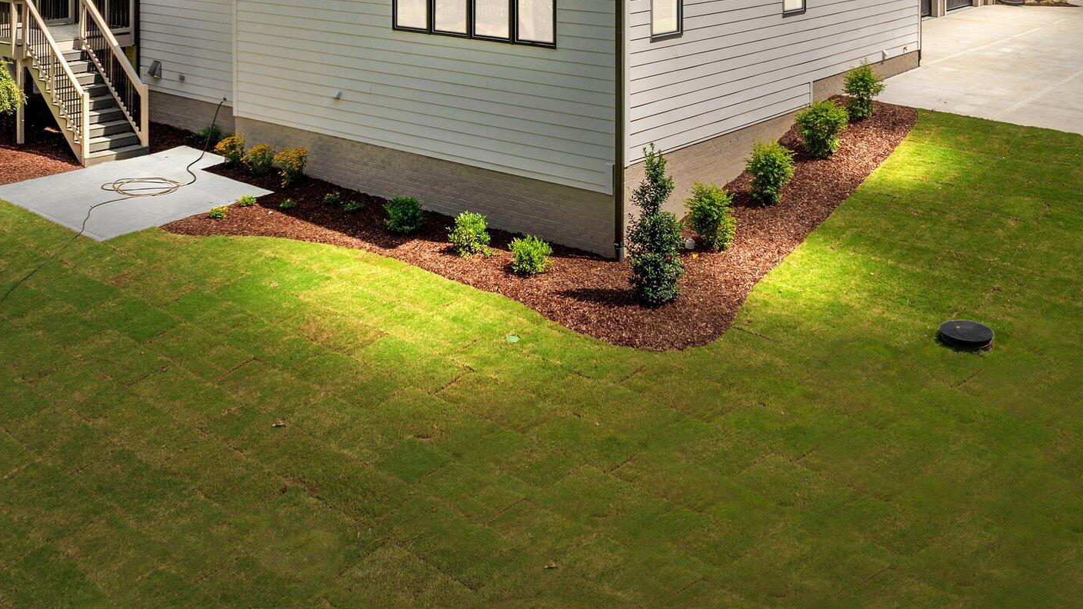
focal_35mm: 38
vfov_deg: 29.6
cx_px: 535
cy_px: 39
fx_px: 1091
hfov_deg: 52.8
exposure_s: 1/60
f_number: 5.6
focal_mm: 12.29
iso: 100
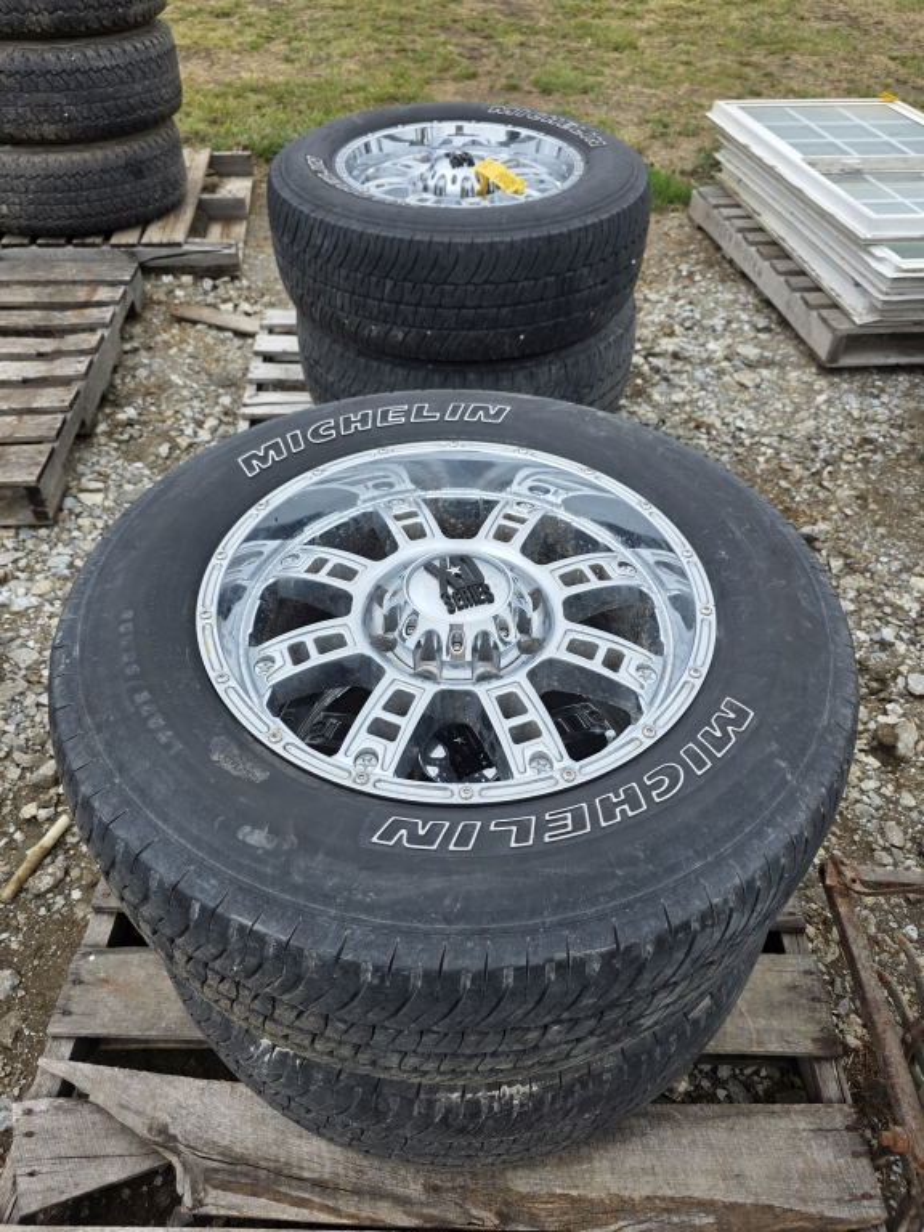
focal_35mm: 23
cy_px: 616
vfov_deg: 73.9
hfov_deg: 58.9
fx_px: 819
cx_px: 462
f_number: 1.7
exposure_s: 1/1215
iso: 80
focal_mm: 6.3
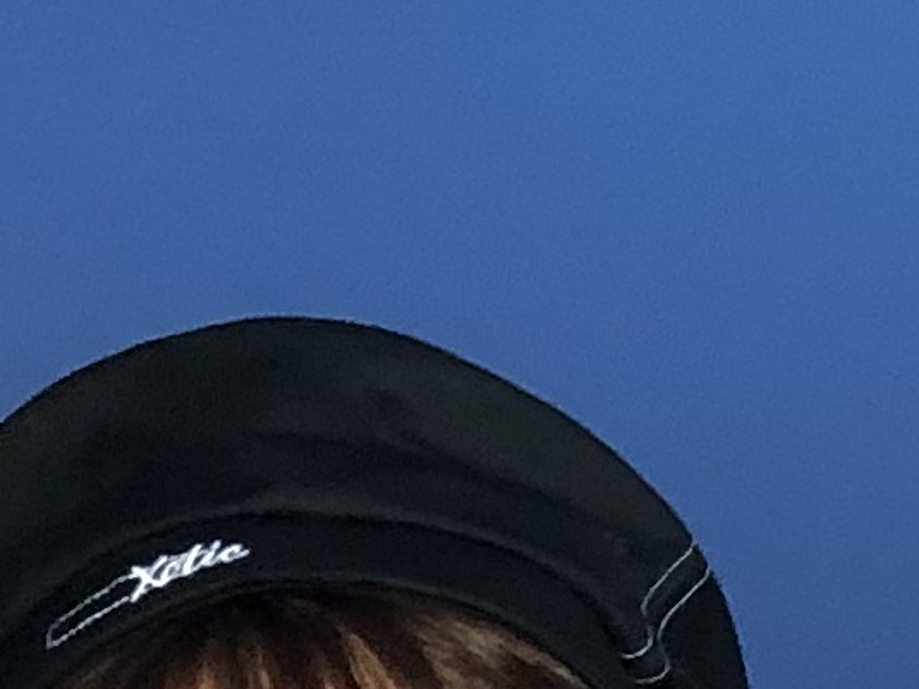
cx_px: 1981
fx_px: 5600
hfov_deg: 8.7
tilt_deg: -4.0
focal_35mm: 211
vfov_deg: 6.7
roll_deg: +0.0
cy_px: 1553
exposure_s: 1/13
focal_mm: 3.99
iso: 100
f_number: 1.8
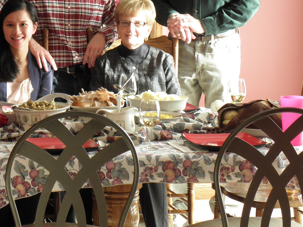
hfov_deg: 13.9
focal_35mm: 141
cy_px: 44
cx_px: 24
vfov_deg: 10.5
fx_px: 1234
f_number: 3.9
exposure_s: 1/15
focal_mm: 13.39
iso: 125
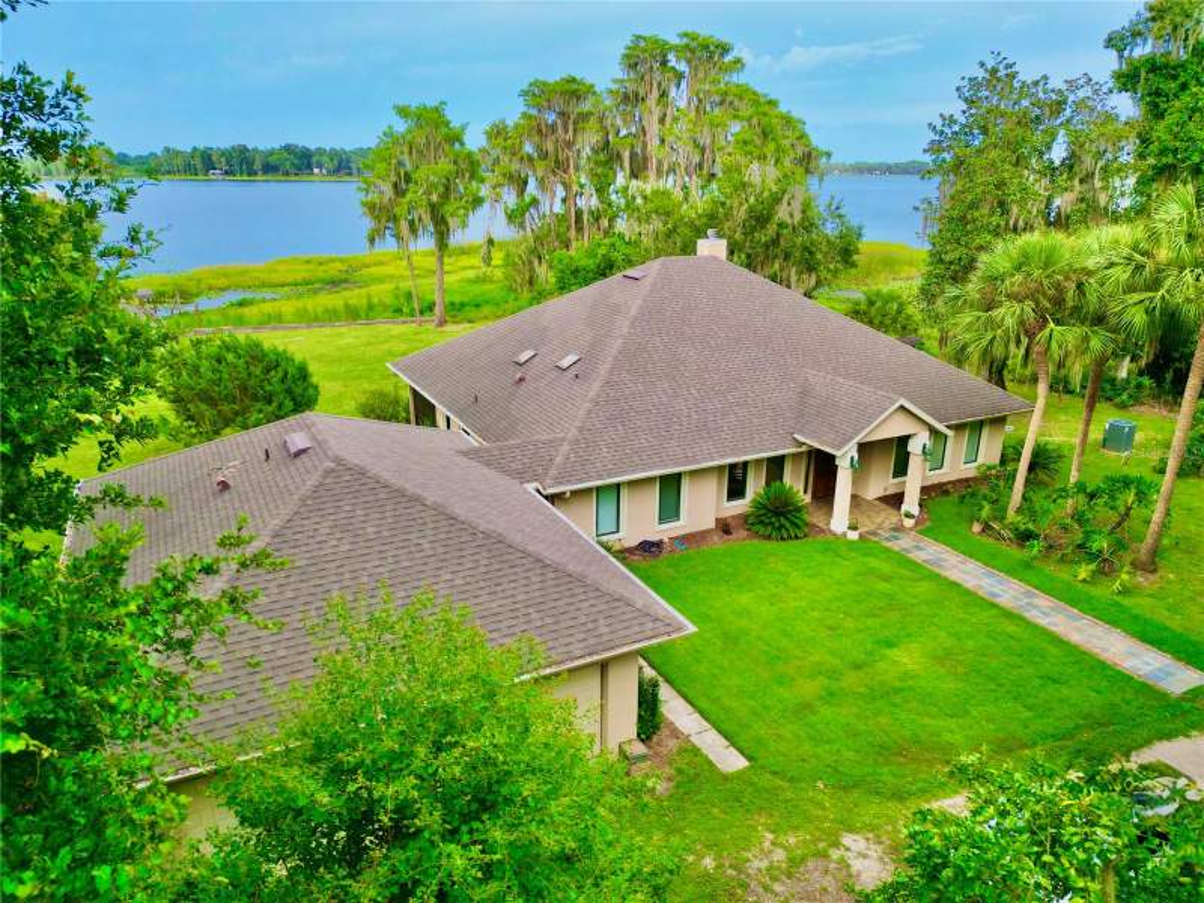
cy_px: 452
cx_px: 602
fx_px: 835
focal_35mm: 24
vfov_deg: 56.8
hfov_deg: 71.6
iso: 150
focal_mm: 6.72
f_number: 1.7
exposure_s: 1/1250
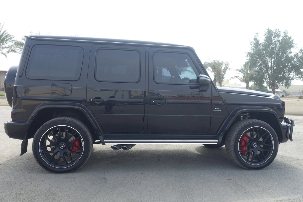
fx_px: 252
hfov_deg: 61.9
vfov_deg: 43.6
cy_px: 101
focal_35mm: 30
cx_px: 152
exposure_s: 1/200
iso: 125
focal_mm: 10.89
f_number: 5.6
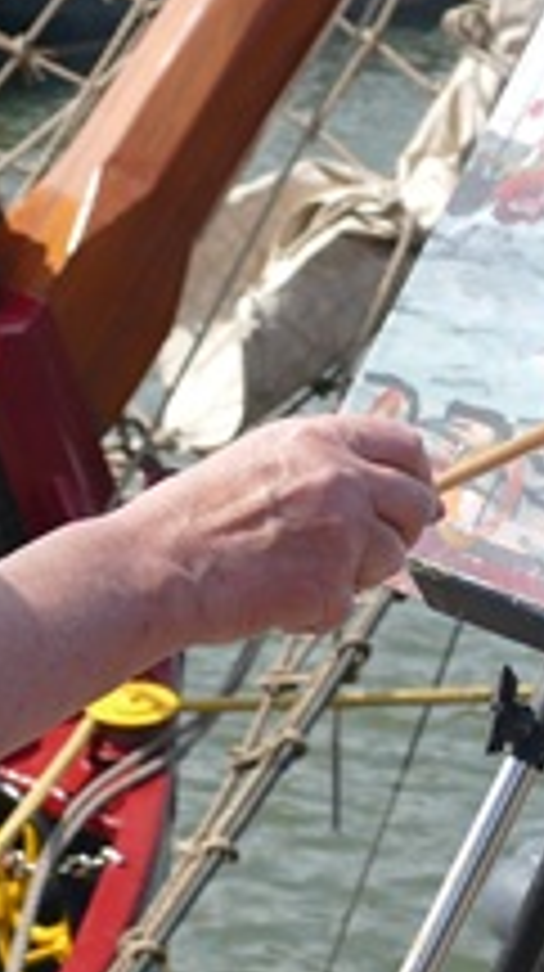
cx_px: -270
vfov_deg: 12.9
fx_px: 4296
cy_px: 272
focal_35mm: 167
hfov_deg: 7.1
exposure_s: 1/1600
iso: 125
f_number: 3.2
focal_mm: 15.51
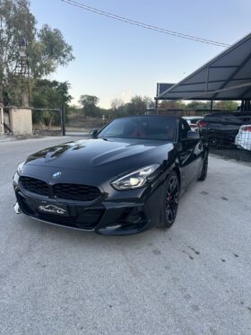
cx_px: 126
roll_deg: -2.5
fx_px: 232
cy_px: 168
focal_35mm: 24
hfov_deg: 56.8
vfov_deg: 71.6
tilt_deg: -9.2
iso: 80
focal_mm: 6.86
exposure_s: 1/370
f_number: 1.78
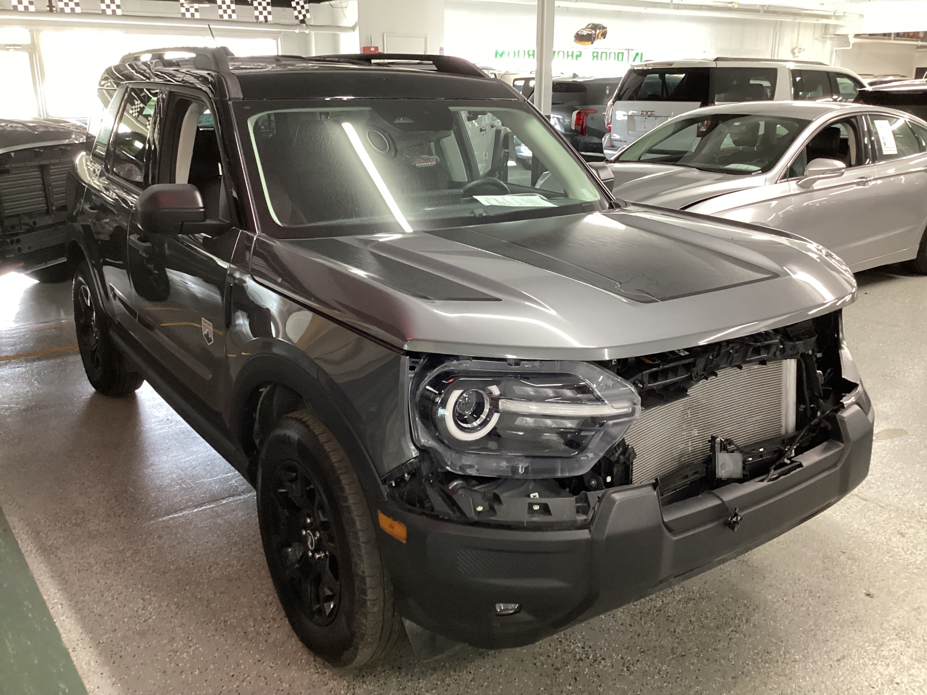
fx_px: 830
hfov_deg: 58.4
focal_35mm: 31
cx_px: 464
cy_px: 348
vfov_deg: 45.4
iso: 320
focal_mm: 3.3
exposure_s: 1/40
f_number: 2.4
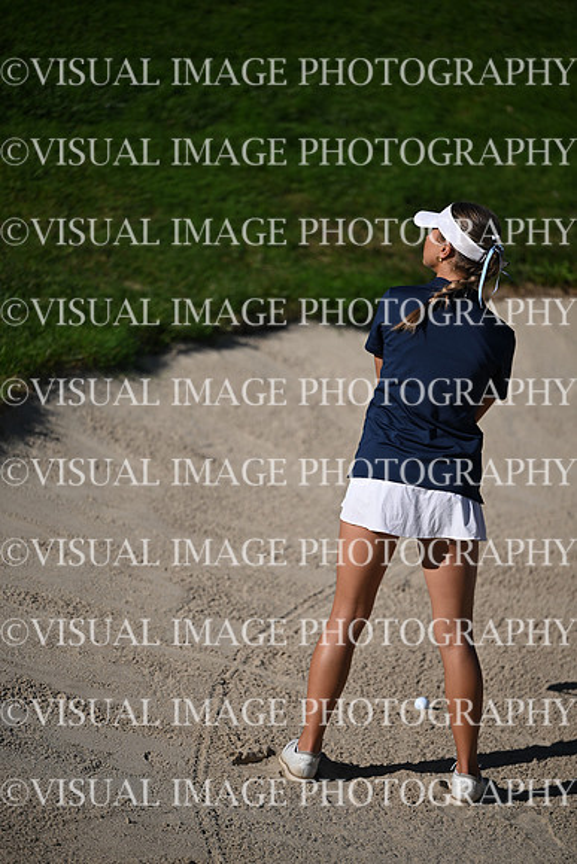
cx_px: 288
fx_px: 4565
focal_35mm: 190
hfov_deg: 7.2
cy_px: 432
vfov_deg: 10.8
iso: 80
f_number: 2.8
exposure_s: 1/3200
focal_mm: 190
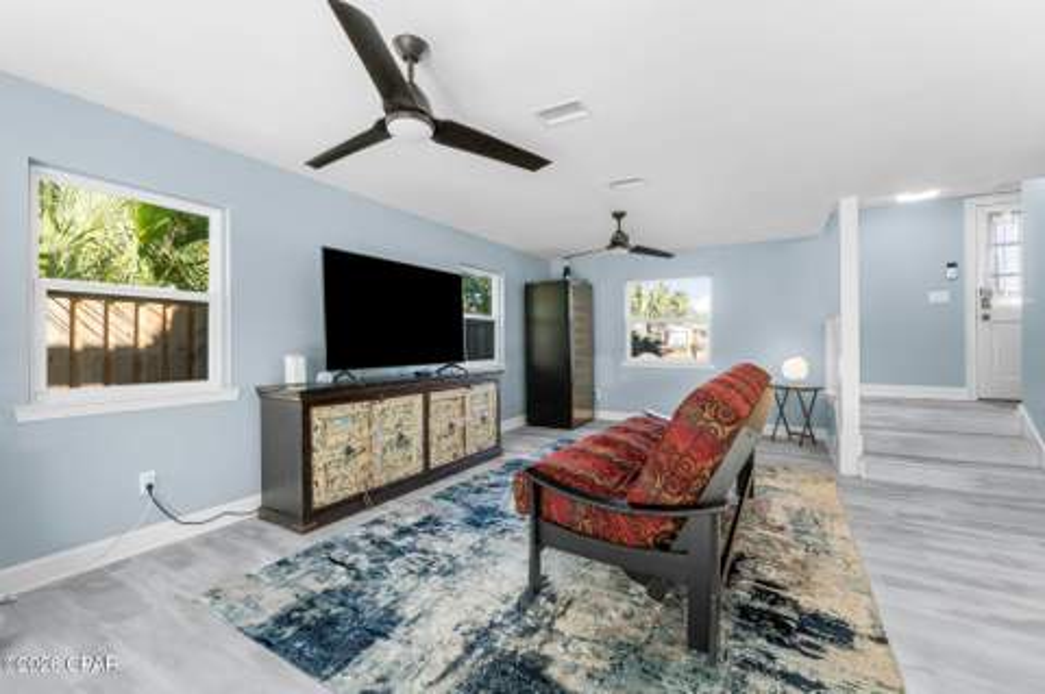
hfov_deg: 97.7
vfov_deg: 74.5
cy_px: 347
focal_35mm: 16
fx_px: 457
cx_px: 522
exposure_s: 1/15
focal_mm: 10.5
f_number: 9
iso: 400
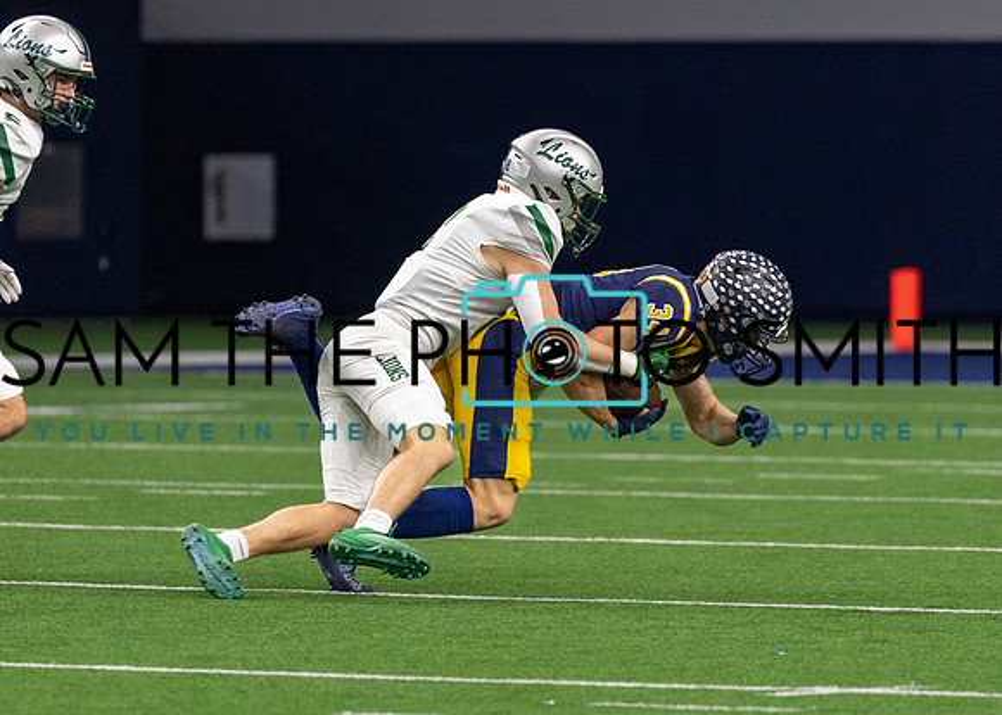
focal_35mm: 502
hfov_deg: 4.0
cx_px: 545
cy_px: 355
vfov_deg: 2.9
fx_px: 14296
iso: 2000
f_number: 2.8
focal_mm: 200
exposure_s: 1/1000
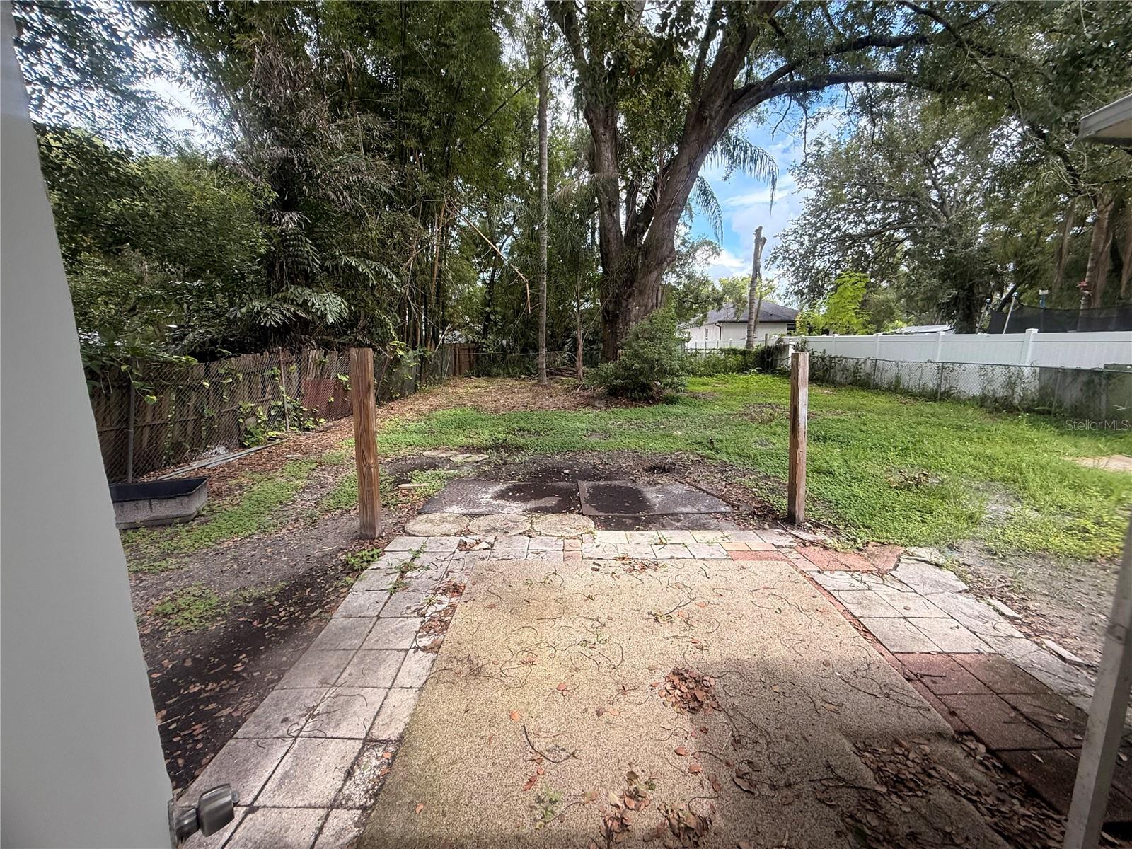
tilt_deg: -10.3
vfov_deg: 85.7
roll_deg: +0.7
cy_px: 424
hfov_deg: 102.1
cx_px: 566
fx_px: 458
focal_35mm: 14
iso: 64
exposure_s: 1/267
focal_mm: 2.22
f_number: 2.2
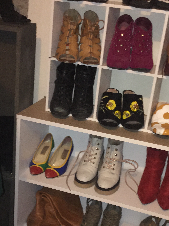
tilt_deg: -25.8
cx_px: 71
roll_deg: -4.8
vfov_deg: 32.3
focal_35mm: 59
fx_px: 384
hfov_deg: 24.8
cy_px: 158
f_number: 2.4
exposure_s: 1/16
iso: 125
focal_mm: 3.3
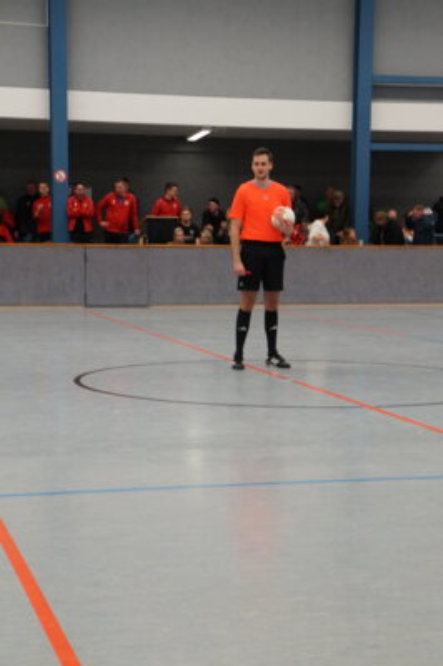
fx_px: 1331
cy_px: 333
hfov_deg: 18.9
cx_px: 222
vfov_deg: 28.1
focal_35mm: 72
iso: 2000
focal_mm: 48
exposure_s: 1/80
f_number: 7.1
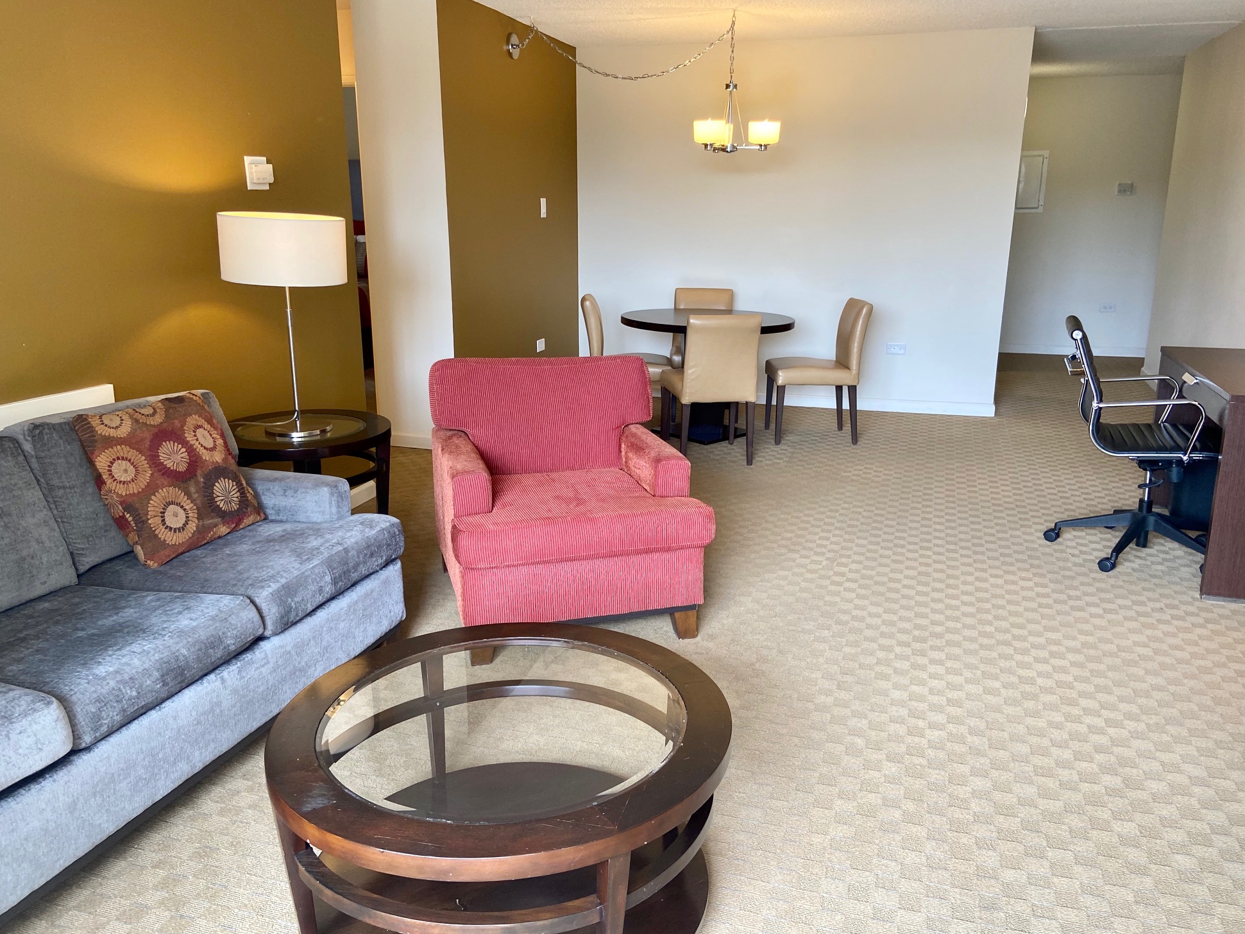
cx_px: 622
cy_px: 457
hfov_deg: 65.3
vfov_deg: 51.4
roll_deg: -0.7
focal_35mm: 27
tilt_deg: -14.8
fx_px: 971
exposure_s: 1/120
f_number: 1.8
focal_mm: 4.25
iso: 100
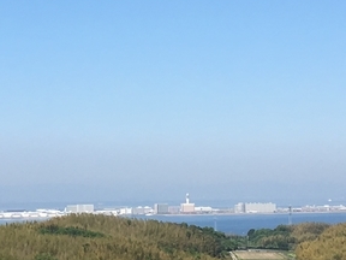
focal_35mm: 121
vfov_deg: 12.2
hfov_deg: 16.3
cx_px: 139
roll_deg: +0.3
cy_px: 57
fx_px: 1209
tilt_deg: +8.2
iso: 25
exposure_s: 1/1637
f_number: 2.2
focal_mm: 4.15
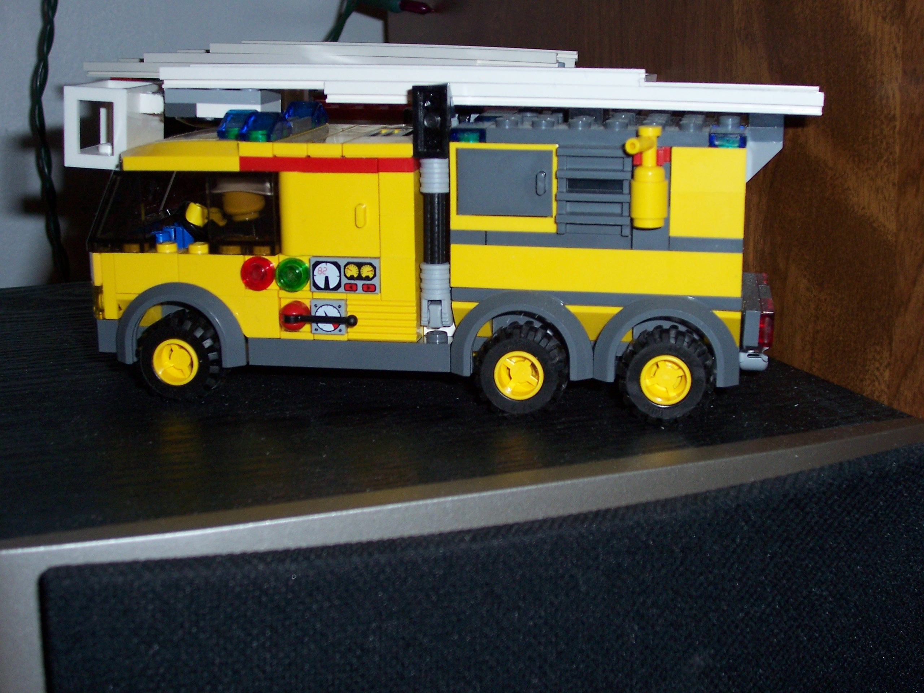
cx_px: 462
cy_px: 346
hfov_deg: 36.2
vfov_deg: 27.5
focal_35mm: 53
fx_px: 1415
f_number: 3.4
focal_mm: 8.6
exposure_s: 1/60
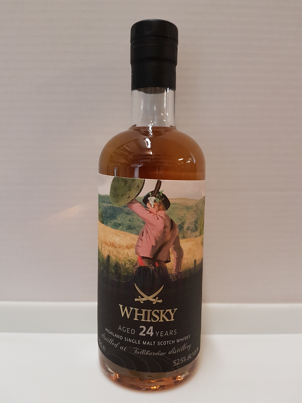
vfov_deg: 67.3
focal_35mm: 26
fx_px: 302
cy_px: 202
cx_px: 151
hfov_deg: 53.1
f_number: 1.7
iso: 125
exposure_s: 1/50
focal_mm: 4.2
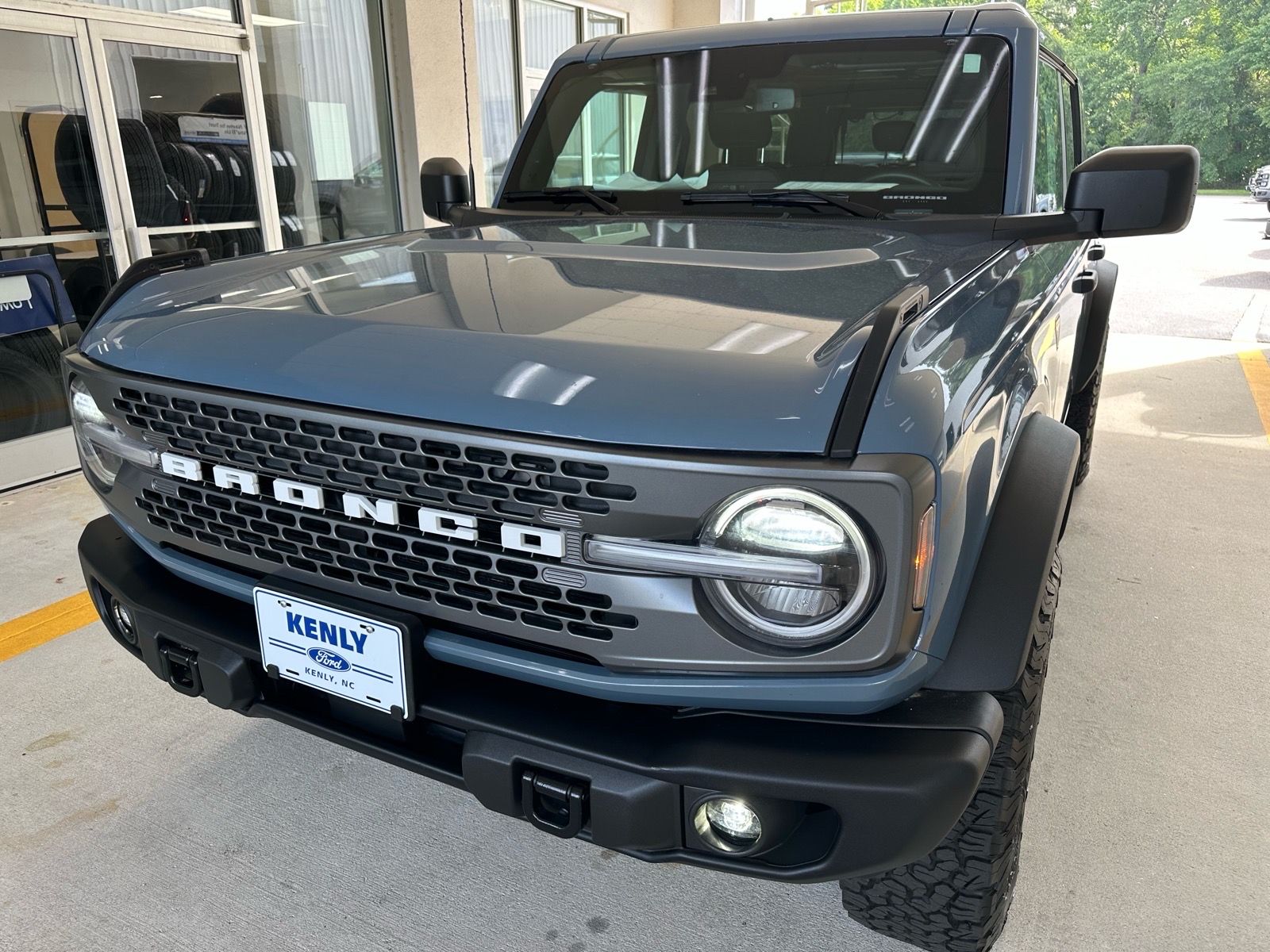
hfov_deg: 71.6
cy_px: 476
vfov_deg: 56.8
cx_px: 635
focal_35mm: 24
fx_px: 881
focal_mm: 6.86
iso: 64
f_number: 1.78
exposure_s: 1/176
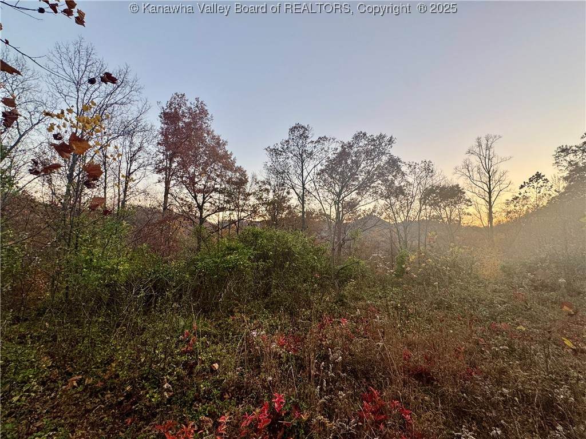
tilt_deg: +4.4
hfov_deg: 102.1
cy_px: 220
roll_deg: -1.2
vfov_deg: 85.7
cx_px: 293
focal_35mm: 14
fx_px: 237
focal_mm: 2.22
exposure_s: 1/99
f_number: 2.2
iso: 64
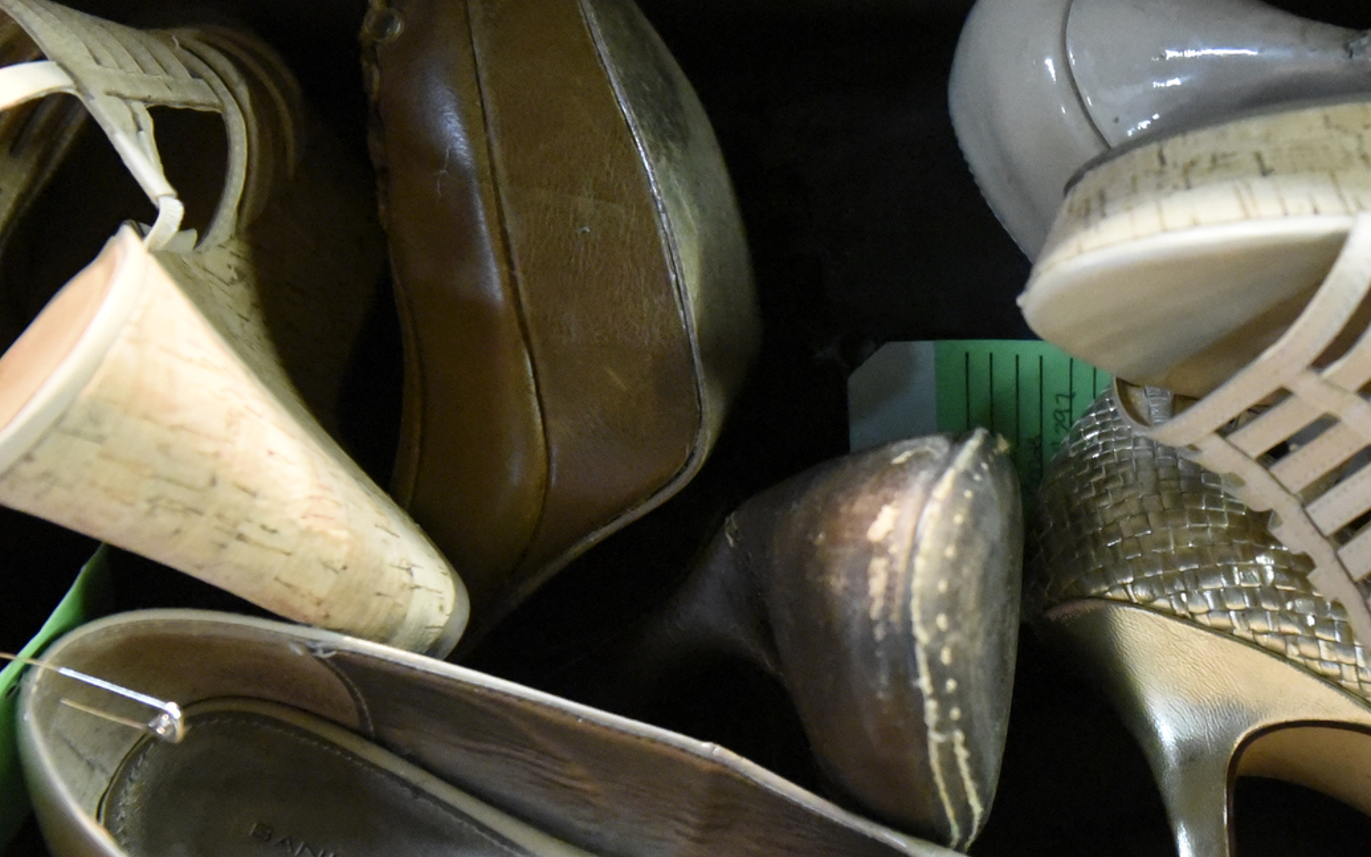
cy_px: 620
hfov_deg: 19.8
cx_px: 1082
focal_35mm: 104
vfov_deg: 12.6
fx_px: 3886
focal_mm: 44
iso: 12800
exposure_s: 1/200
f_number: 3.2
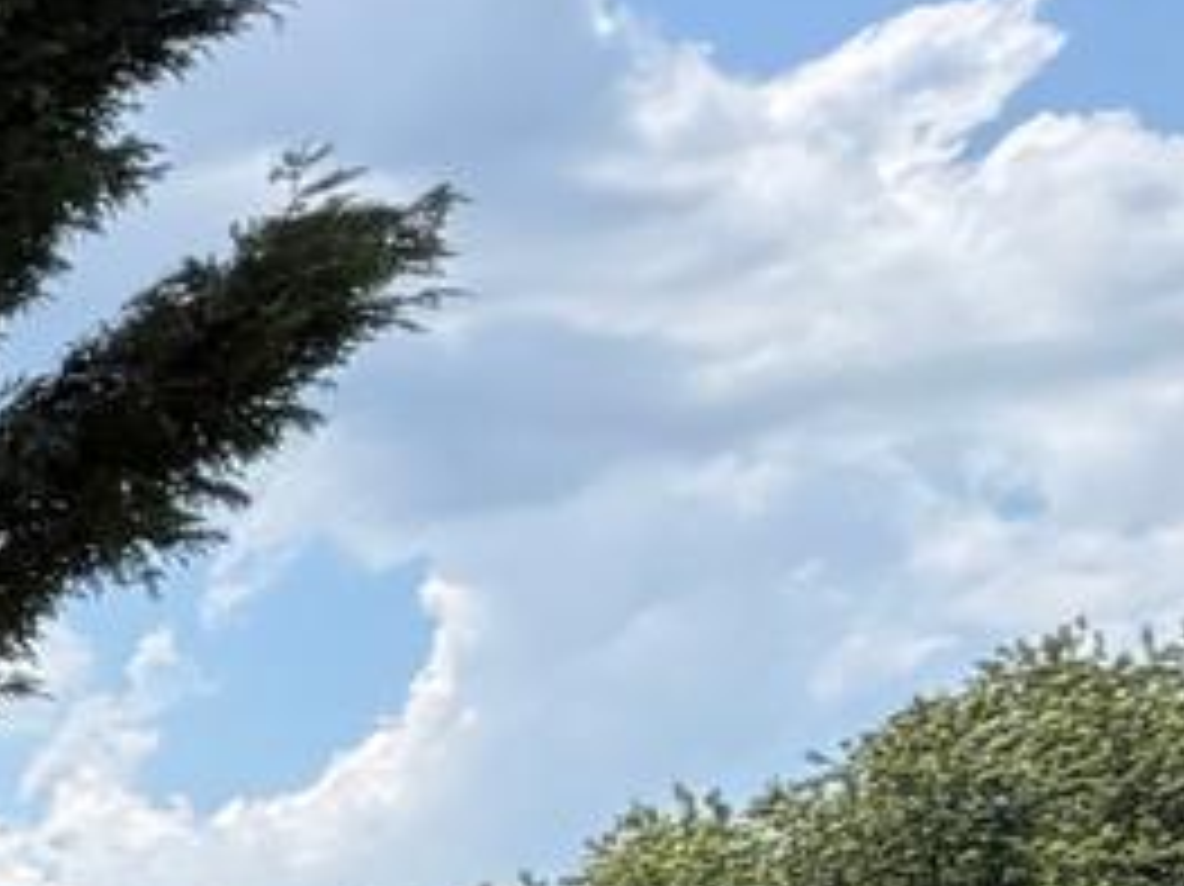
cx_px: -2255
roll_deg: -0.1
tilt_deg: -10.0
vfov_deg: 11.7
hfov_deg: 11.5
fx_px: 3727
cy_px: 1961
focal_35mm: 109
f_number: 2.2
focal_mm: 2.22
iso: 32
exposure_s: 1/770
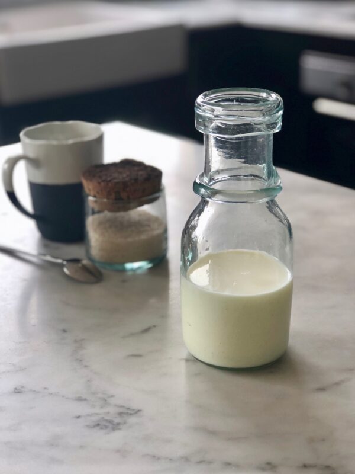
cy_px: 237
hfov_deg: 25.7
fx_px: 779
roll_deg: +1.1
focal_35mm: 57
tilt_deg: -21.9
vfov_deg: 33.8
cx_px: 178
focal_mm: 6.6
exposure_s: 1/40
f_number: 2.8
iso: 25
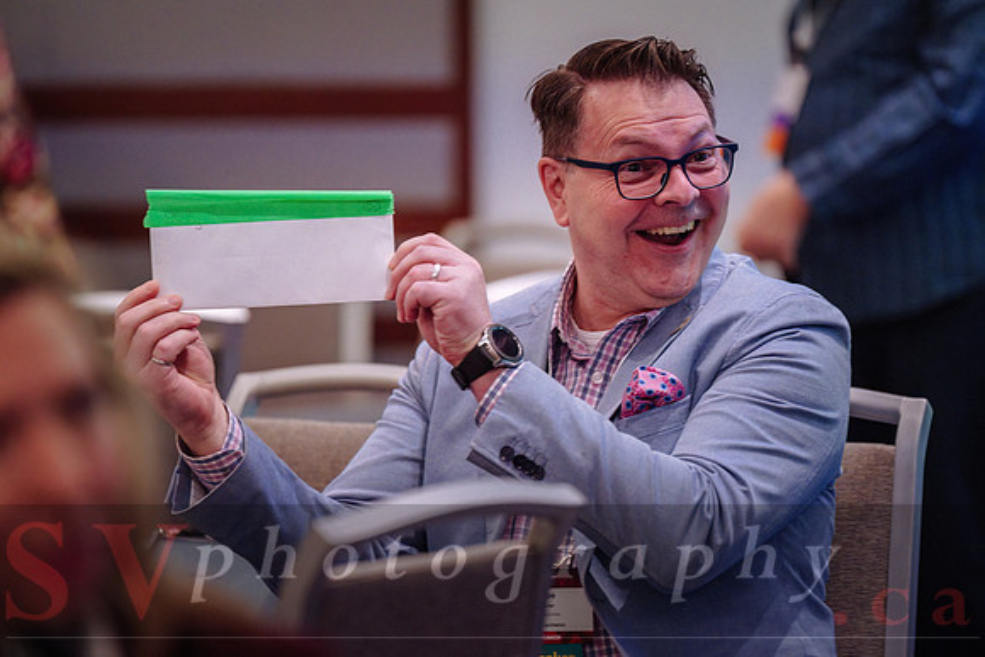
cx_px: 492
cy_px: 328
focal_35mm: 200
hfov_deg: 10.3
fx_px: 5473
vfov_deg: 6.9
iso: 2500
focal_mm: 200
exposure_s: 1/200
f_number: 2.8
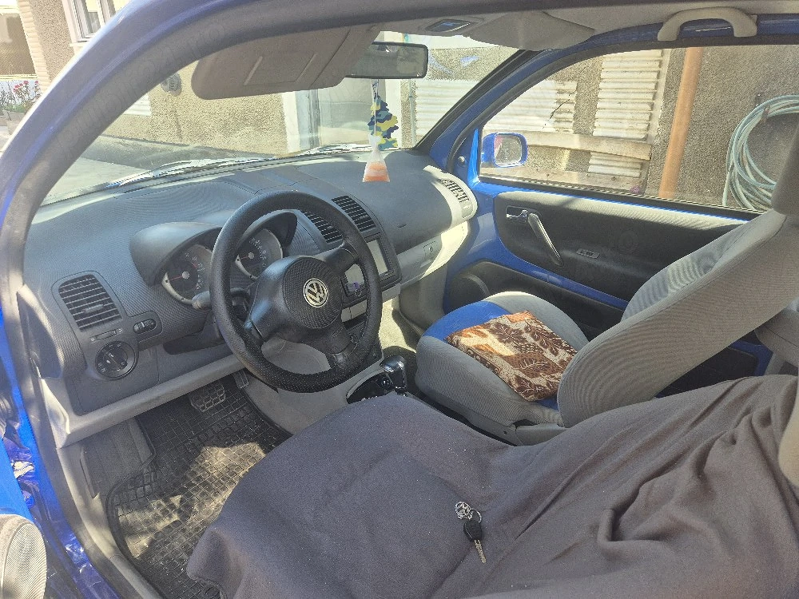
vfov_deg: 58.9
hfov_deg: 73.9
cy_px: 300
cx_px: 400
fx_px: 531
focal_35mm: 23
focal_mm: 5.4
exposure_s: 1/182
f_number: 1.8
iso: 50
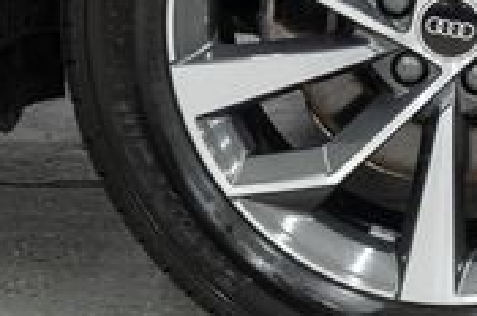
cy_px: -34
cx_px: 431
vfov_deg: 8.8
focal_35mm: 154
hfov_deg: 13.2
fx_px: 2037
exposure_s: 1/40
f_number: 3.2
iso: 400
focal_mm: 28
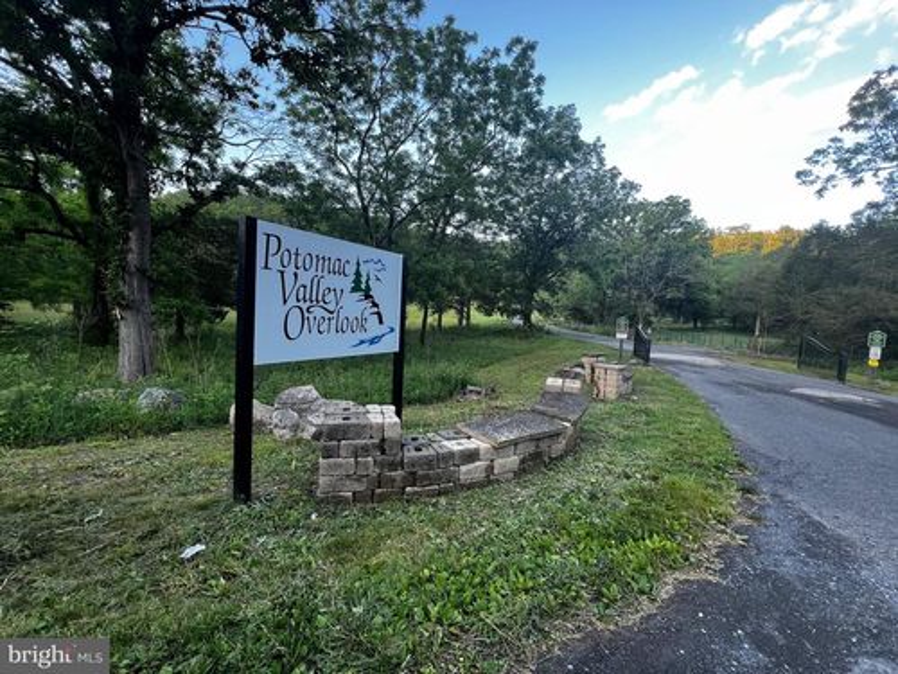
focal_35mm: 13
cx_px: 449
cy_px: 337
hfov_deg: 106.2
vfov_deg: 89.9
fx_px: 337
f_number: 1.8
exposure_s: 1/99
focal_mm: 1.57
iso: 64
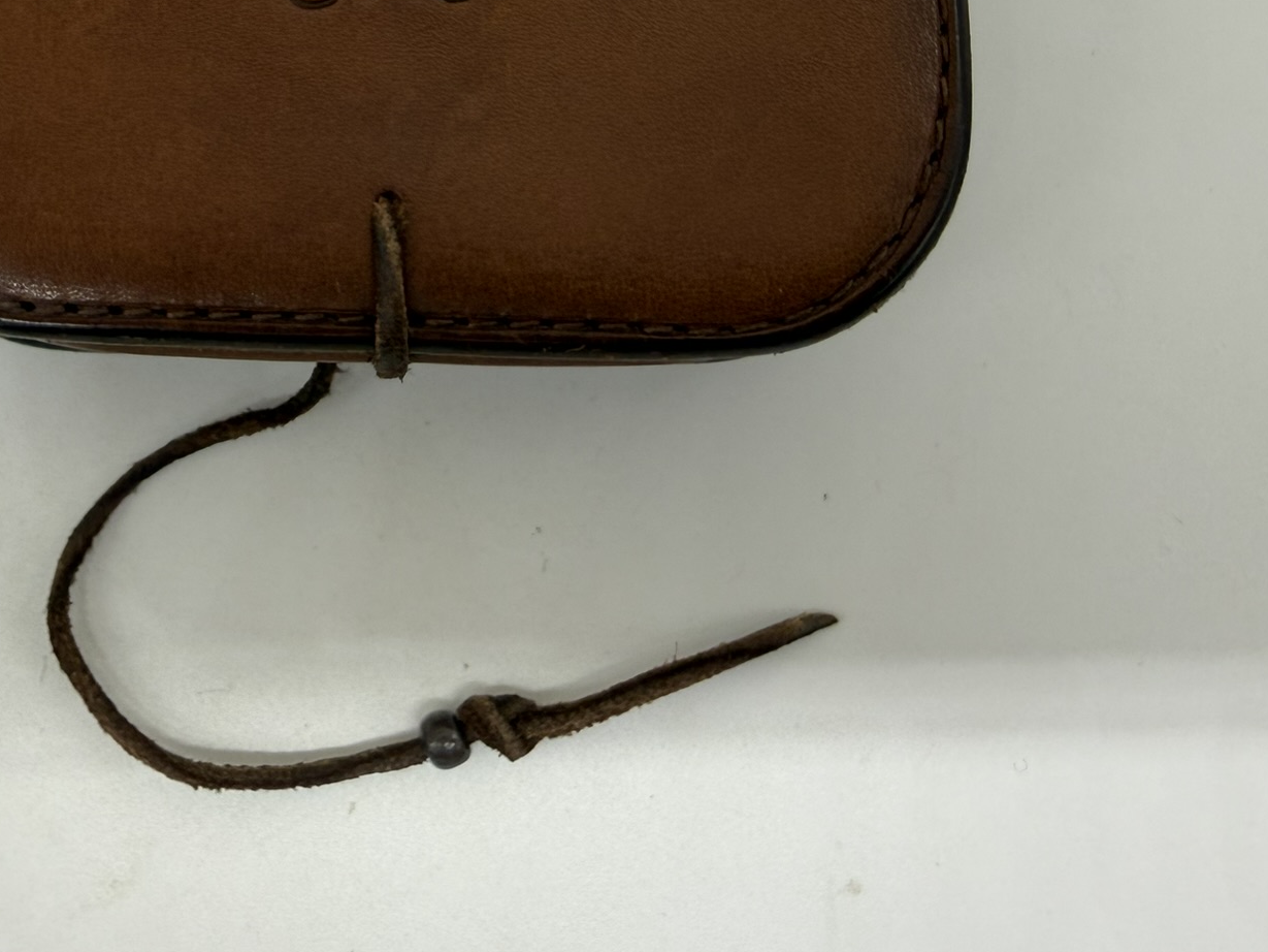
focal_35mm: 40
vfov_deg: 34.6
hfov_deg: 45.9
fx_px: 1465
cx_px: 405
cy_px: 166
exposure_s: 1/99
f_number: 2.2
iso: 64
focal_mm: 2.22
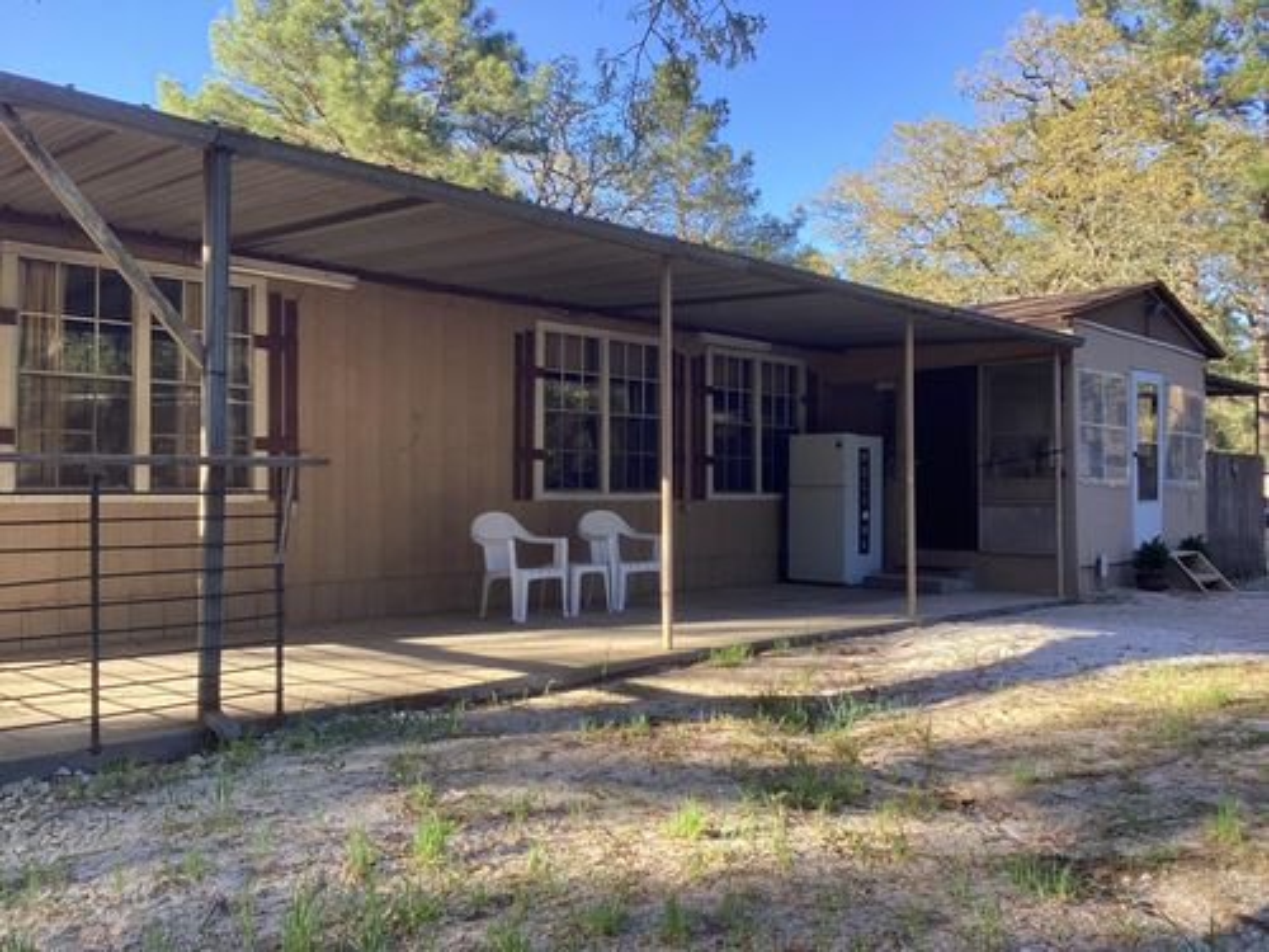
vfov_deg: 45.4
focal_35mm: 31
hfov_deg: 58.4
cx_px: 634
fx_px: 1136
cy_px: 476
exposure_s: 1/120
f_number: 2.4
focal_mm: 3.3
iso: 25
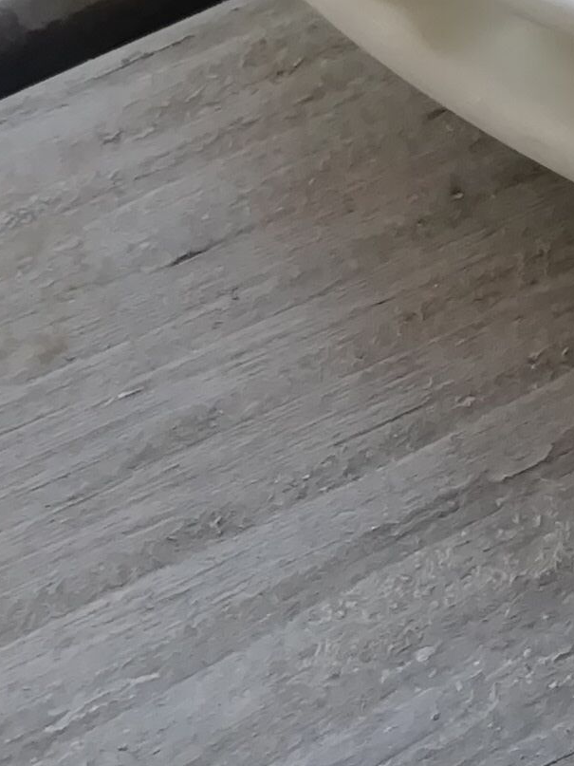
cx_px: 1367
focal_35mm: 134
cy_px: -16
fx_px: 2963
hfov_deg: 9.8
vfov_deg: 14.5
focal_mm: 3.21
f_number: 2.2
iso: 50
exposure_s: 1/157
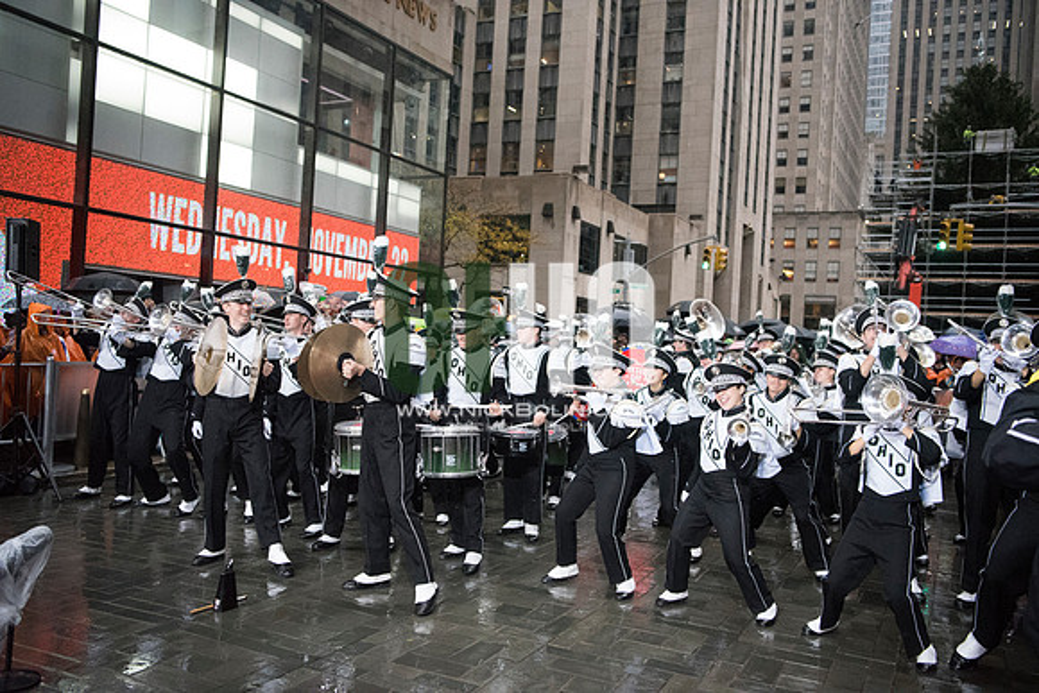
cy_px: 346
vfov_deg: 41.1
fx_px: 924
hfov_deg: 58.7
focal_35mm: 32
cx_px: 520
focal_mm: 32
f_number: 2.8
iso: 10000
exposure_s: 1/2500
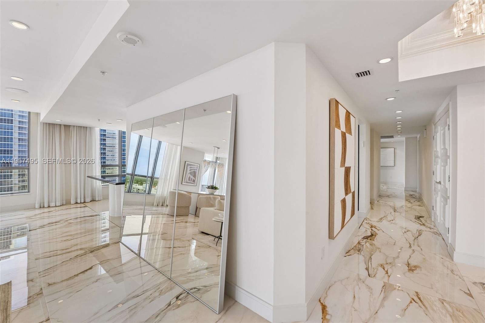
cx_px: 242
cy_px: 162
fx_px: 189
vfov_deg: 81.2
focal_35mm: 14
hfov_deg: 104.3
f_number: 9
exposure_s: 1/50
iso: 200
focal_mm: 14
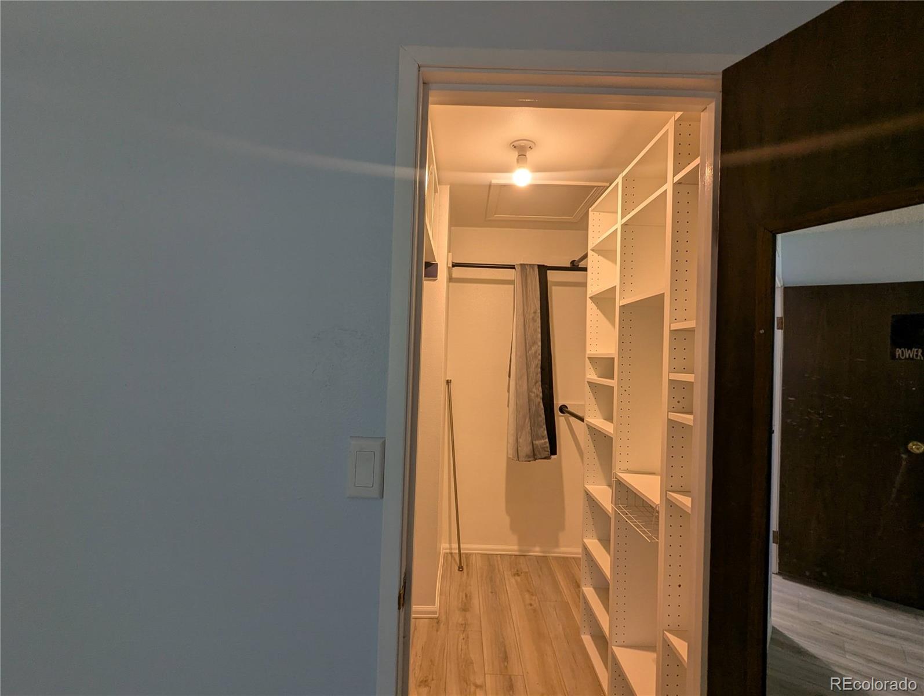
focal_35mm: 16
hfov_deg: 94.4
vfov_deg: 78.2
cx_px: 462
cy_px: 348
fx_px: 428
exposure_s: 1/24
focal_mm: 2.35
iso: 79
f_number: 2.2
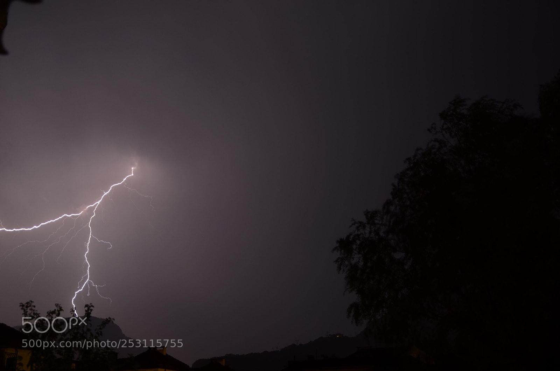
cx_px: 280
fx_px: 815
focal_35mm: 52
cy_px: 186
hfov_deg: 37.9
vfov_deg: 25.6
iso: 100
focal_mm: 35
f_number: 4.5
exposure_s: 4
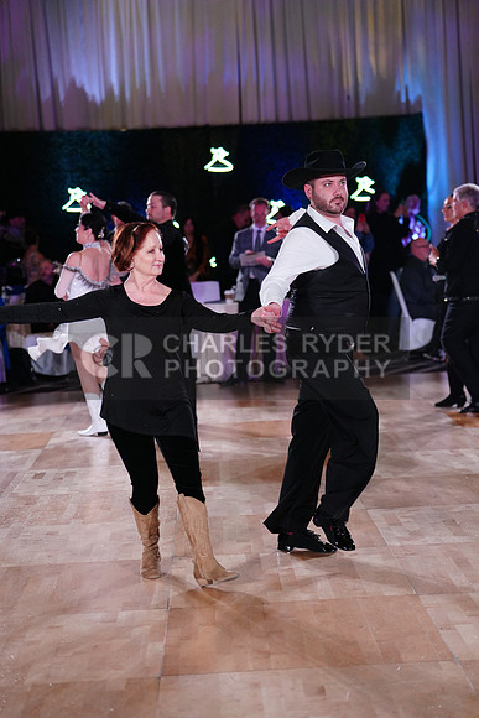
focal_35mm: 77
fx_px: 1536
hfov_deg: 17.7
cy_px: 359
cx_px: 240
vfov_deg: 26.3
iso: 1600
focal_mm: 77
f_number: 2.8
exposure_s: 1/400
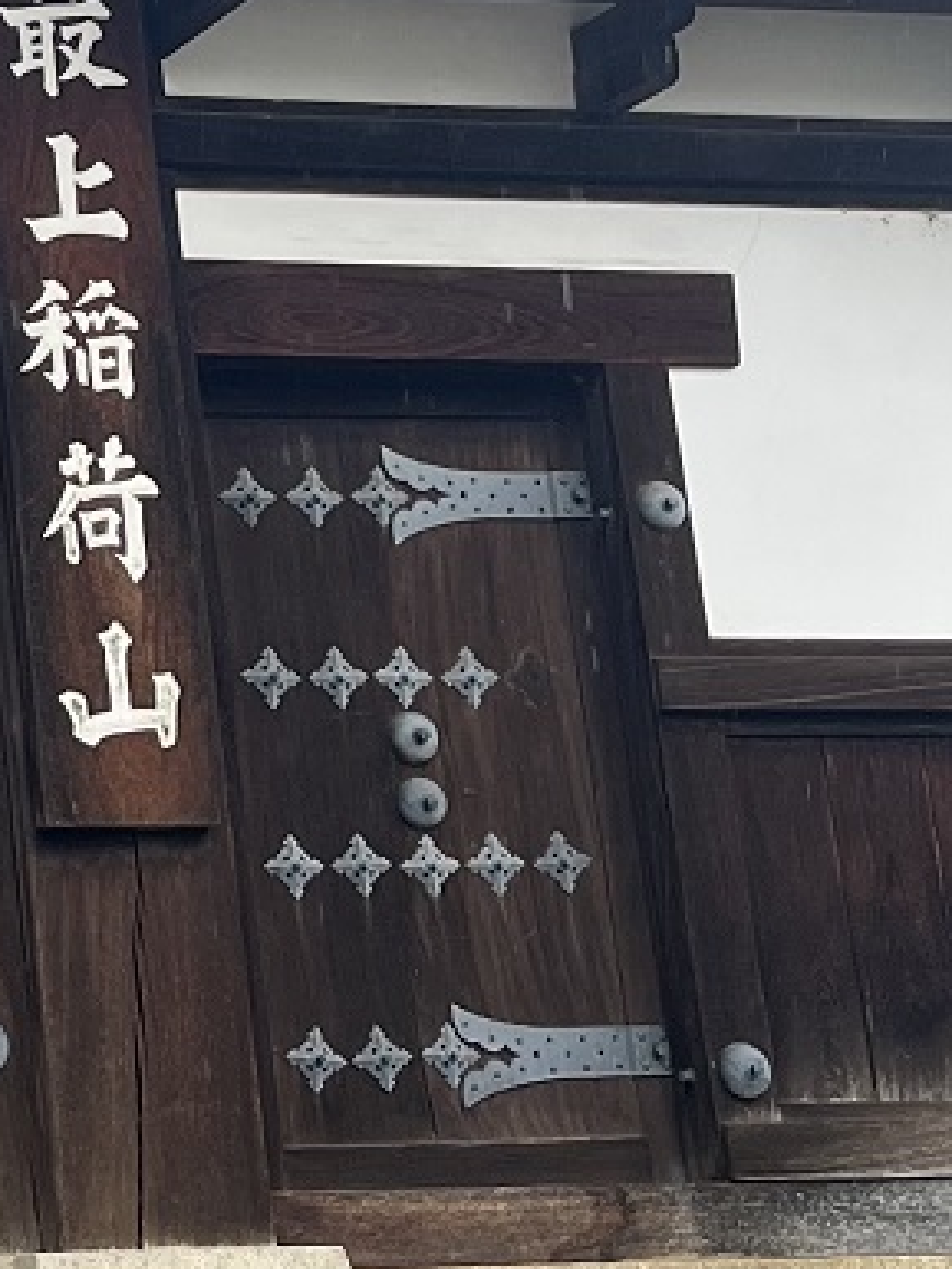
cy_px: 92
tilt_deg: +17.4
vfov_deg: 17.9
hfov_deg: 12.5
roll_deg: +3.1
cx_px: -794
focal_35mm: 108
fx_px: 3958
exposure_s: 1/387
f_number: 1.6
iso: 50
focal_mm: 5.1
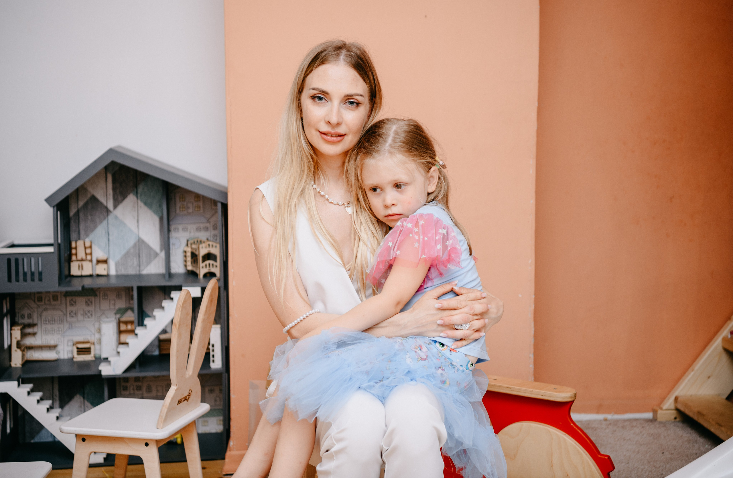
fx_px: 1171
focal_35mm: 58
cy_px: 222
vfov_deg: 23.1
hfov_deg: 34.8
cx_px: 363
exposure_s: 1/160
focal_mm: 55
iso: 160
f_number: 3.2
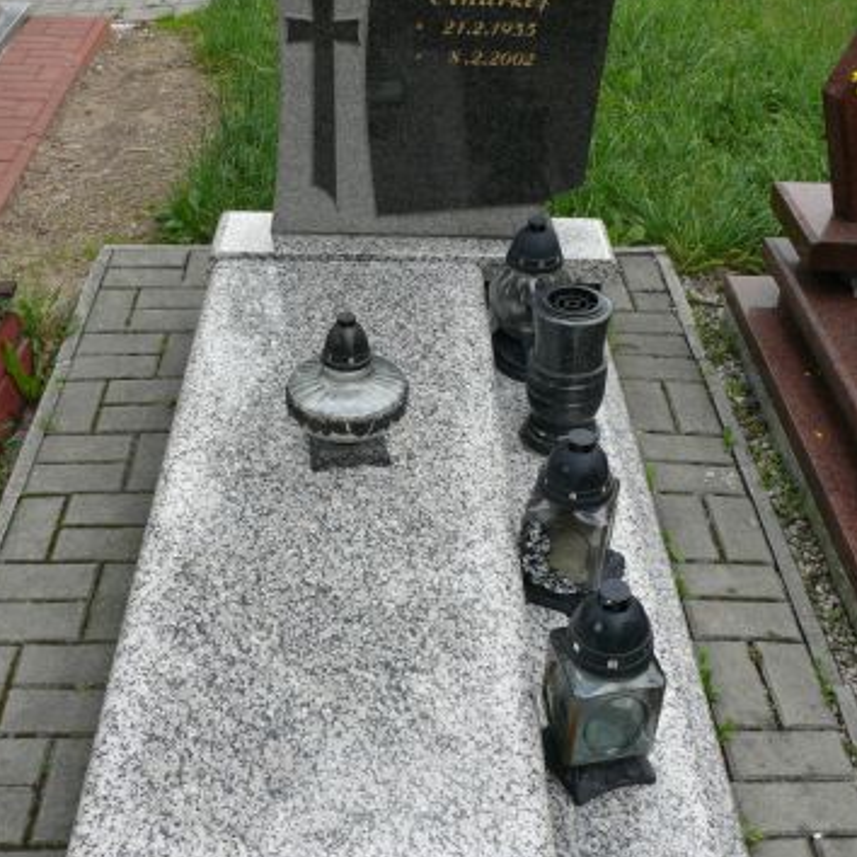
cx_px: 424
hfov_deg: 40.0
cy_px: 414
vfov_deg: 40.0
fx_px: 1176
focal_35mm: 42
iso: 100
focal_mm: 7.4
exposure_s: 1/160
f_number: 4
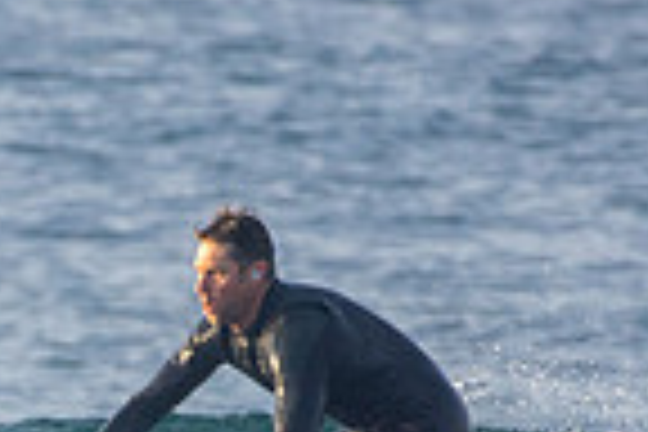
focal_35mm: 3030
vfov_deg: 0.5
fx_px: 54536
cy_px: 547
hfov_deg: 0.7
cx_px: 45
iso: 560
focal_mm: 500
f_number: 5.6
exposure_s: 1/1250
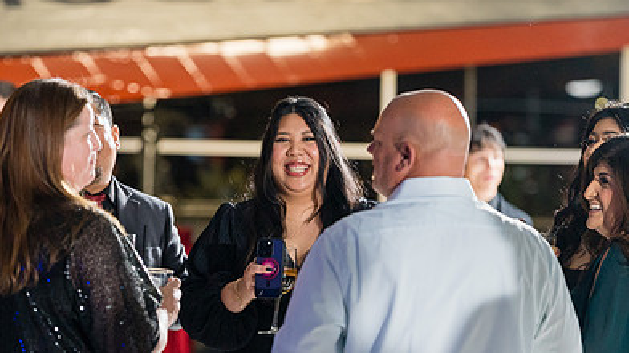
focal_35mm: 214
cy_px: 224
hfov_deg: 10.1
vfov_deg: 5.7
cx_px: 286
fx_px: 3567
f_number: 2.8
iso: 1250
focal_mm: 138
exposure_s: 1/250
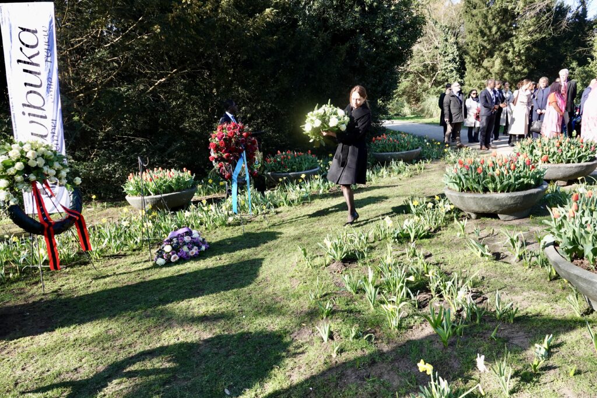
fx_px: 398
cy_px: 199
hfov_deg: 73.7
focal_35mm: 24
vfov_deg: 53.1
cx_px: 298
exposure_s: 1/250
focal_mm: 8.8
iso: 100
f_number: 2.8
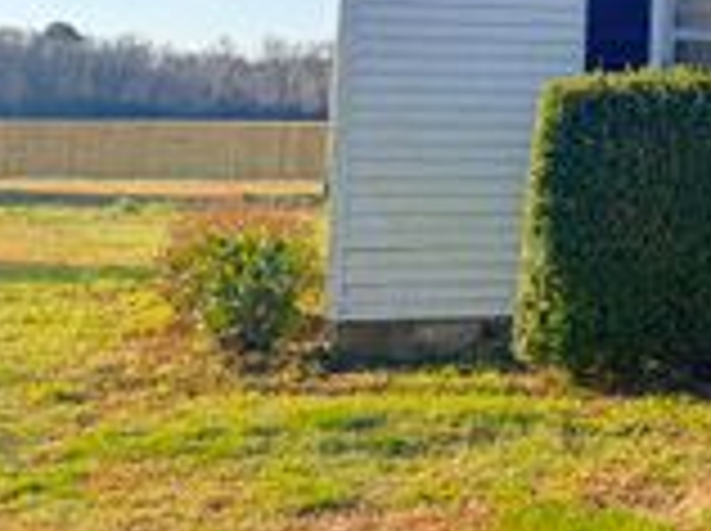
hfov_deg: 22.1
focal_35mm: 76
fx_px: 1559
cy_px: -16
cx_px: 1008
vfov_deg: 18.8
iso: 80
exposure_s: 1/390
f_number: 1.78
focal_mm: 6.76
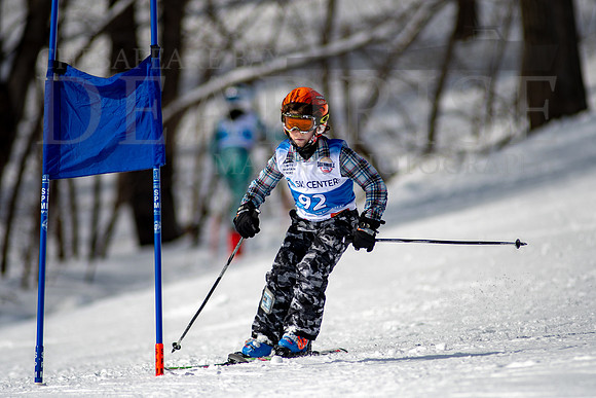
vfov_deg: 3.1
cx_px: 298
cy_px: 199
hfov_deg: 4.6
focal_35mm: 450
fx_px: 7451
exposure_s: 1/6400
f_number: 2.8
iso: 100
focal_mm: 300
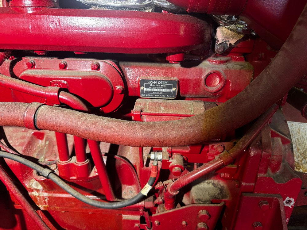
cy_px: 115
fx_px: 213
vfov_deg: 56.8
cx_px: 154
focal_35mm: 24
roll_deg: -1.8
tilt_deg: -22.3
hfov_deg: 71.6
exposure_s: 1/121
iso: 125
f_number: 1.78
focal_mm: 6.76
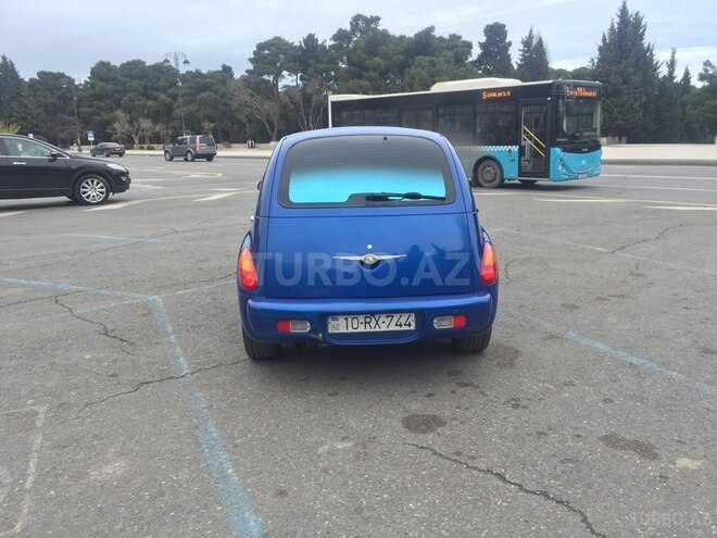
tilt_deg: -11.3
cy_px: 269
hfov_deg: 61.7
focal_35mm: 29
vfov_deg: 48.2
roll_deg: +1.5
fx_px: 601
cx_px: 358
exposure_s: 1/628
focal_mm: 4.15
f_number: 2.2
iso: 32
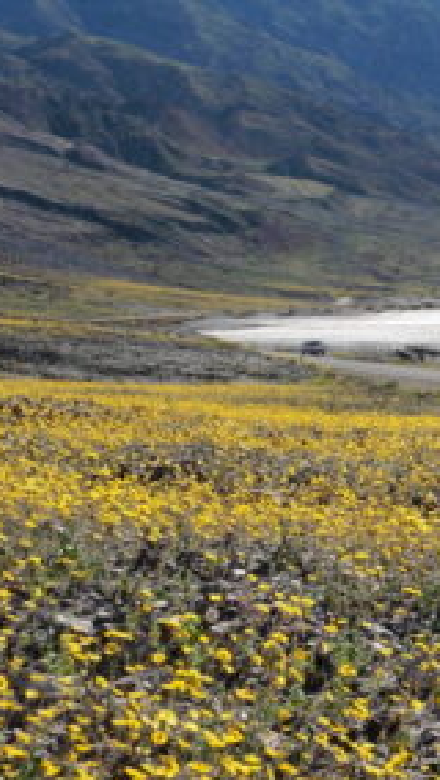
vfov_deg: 22.4
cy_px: 346
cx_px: 648
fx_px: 1968
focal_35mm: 95
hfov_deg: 12.2
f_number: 5
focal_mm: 9
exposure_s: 1/800
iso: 100
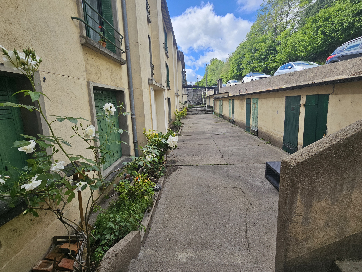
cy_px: 129
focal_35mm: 14
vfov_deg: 85.6
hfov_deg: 102.0
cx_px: 178
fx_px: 146
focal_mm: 2.2
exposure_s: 1/1044
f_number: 2.2
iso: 50
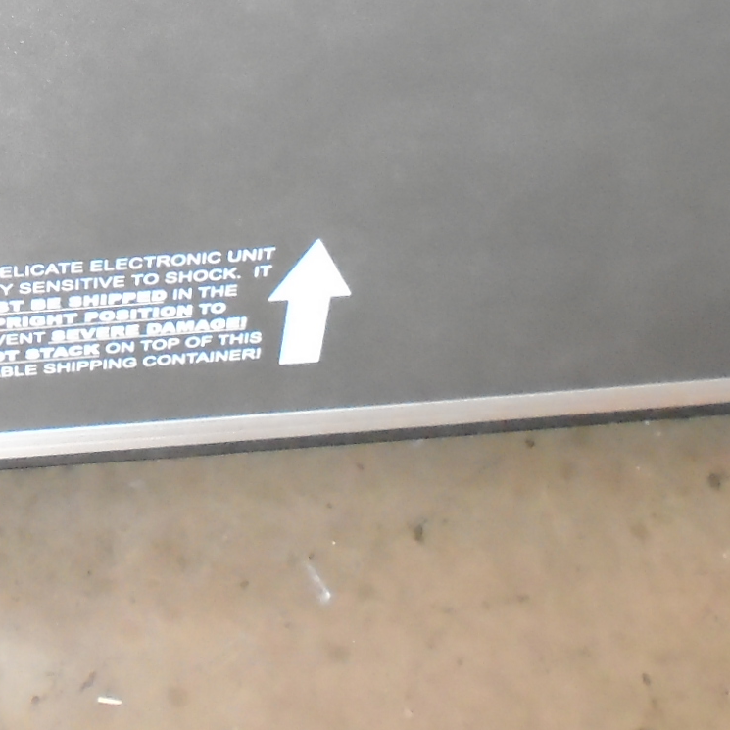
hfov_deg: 21.1
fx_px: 1909
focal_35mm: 80
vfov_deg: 20.5
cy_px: -100
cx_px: 34
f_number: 3.2
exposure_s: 1/30
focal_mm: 4.6
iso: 640
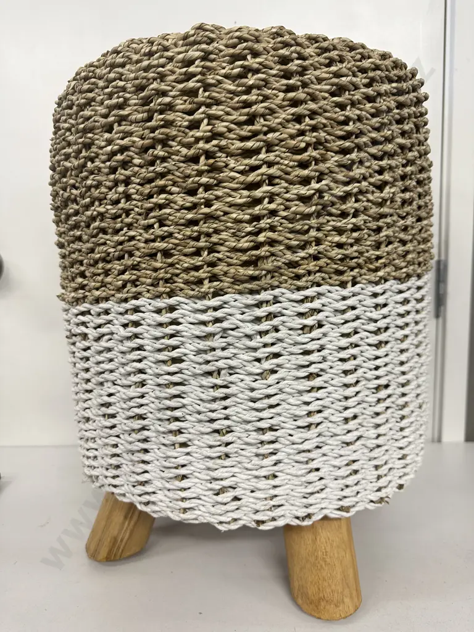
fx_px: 438
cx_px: 237
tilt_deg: -7.1
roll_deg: +1.5
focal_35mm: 24
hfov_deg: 56.8
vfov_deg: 71.6
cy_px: 316
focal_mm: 6.86
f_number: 1.78
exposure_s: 1/100
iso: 160
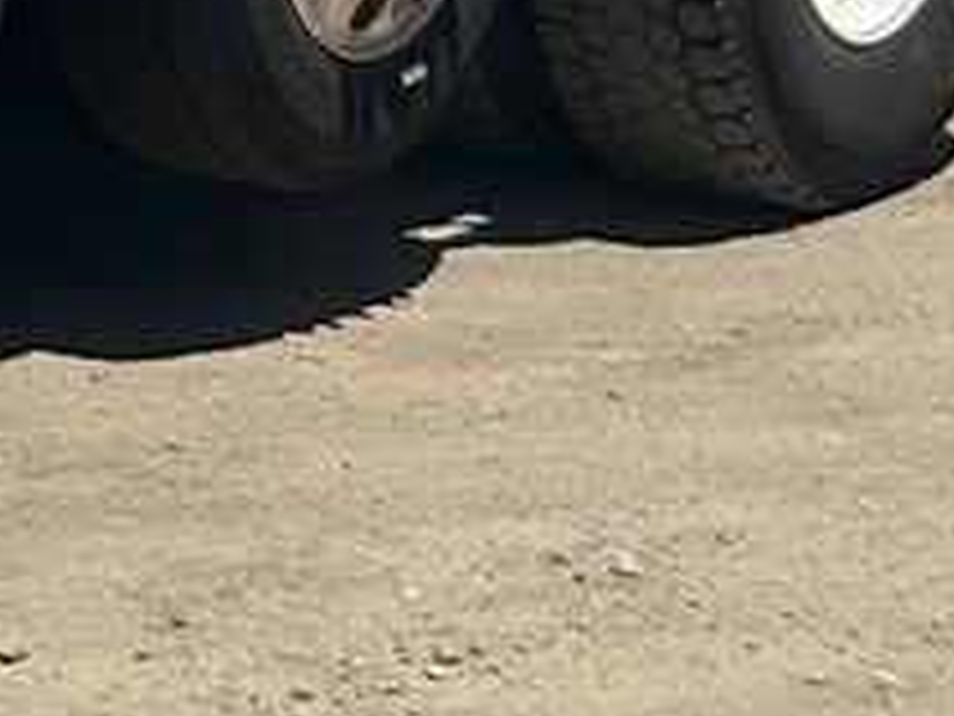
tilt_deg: -6.5
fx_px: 5457
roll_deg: +0.1
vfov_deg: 7.3
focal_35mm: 198
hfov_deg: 8.3
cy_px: -448
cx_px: -1994
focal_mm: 5.7
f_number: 1.5
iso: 50
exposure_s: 1/6211
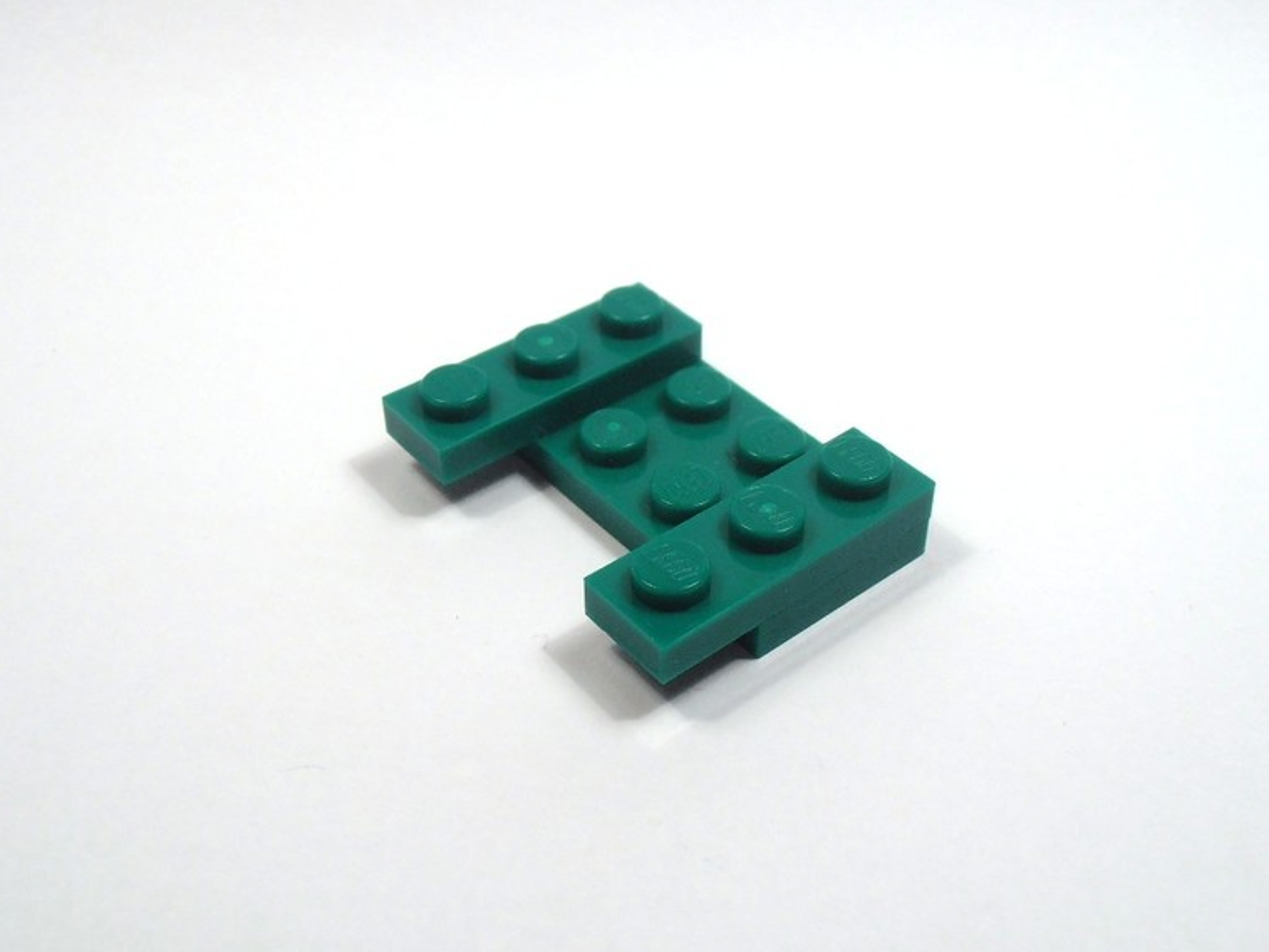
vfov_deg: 32.9
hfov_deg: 42.9
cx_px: 650
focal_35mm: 44
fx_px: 1613
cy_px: 479
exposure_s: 1/125
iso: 80
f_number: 3.9
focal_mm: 6.61
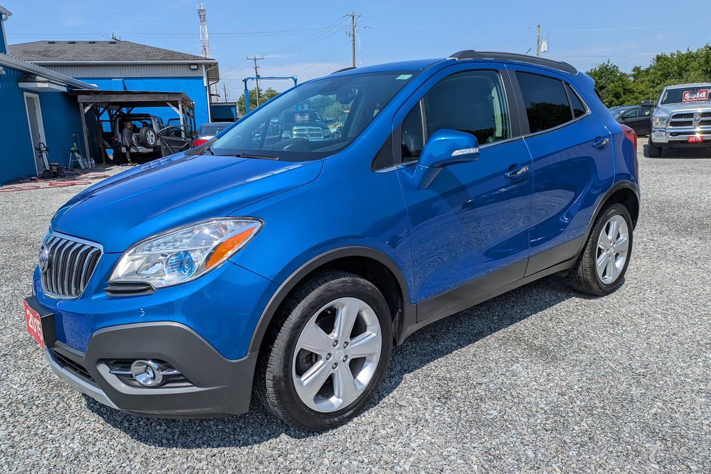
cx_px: 348
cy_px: 264
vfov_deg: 47.8
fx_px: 533
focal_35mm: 27
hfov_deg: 67.4
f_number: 1.89
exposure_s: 1/2959
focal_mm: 5.43
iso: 39
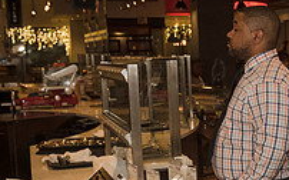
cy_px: 124
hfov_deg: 23.4
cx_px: 347
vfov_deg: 16.0
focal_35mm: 81
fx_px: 638
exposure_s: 1/400
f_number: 5
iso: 1250
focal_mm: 24
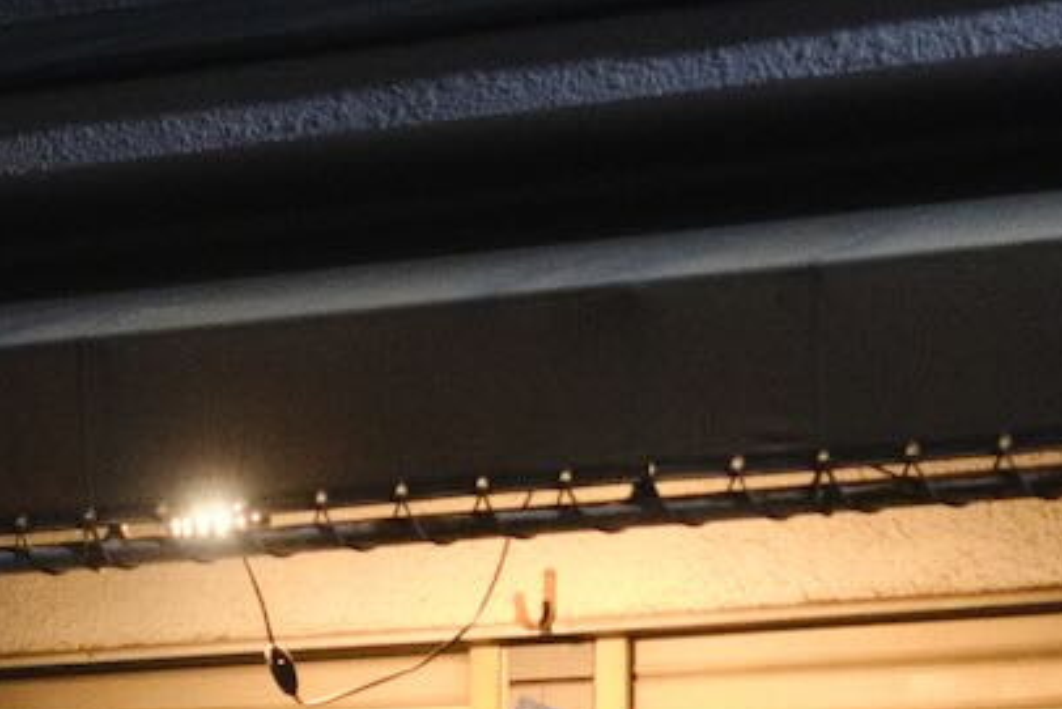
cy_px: 1698
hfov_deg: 9.9
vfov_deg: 6.3
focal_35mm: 207
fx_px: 6108
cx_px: 160
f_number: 2.8
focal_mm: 27
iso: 1250
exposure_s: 1/15
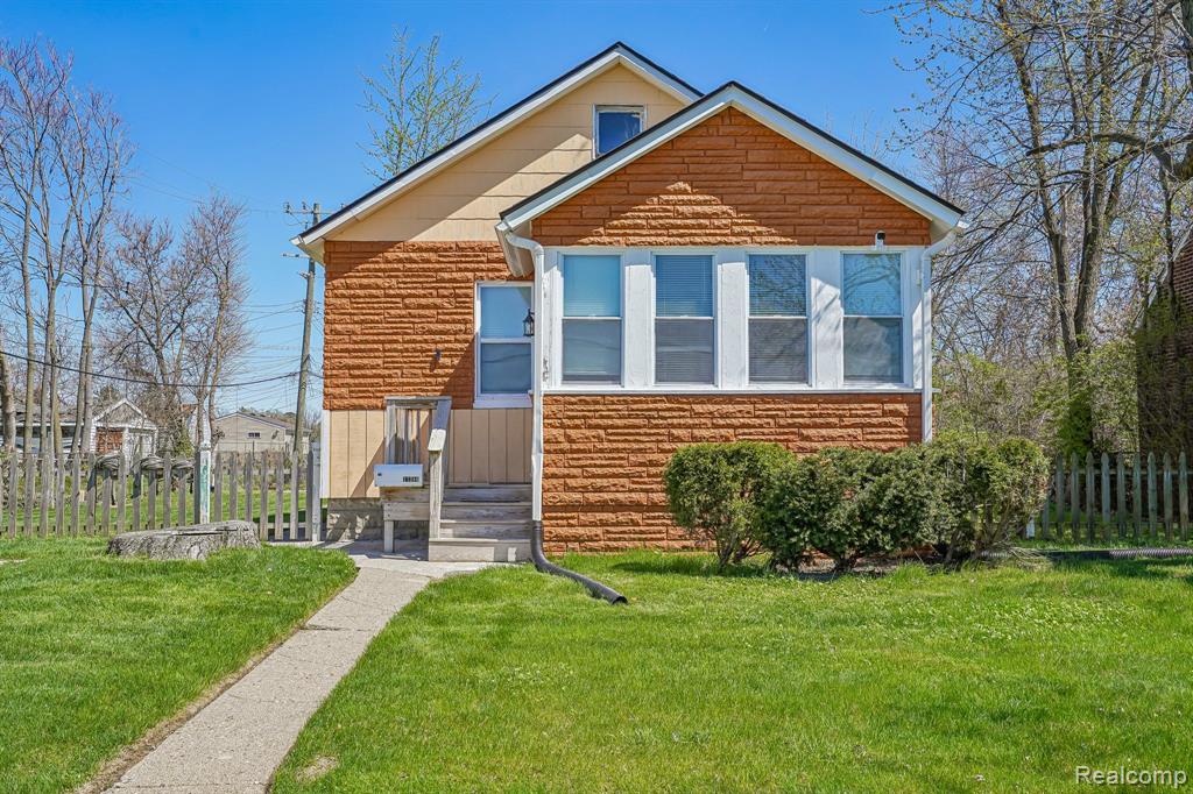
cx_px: 596
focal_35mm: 35
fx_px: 1159
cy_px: 397
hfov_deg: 54.4
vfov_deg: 37.8
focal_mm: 35
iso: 400
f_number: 8
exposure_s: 1/1000
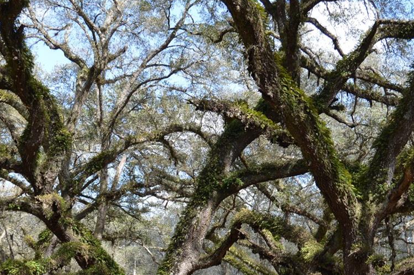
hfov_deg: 22.6
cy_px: 240
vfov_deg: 15.0
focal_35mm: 90
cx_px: 221
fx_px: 1034
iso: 100
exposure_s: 1/125
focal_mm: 28
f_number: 5.6
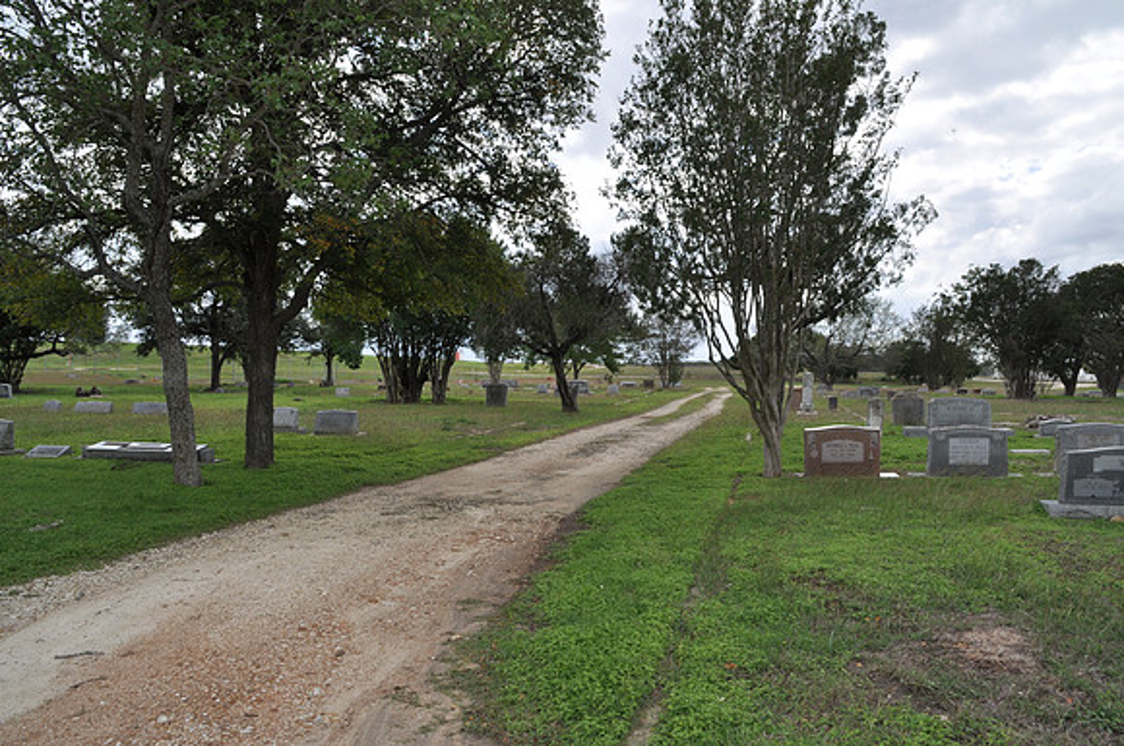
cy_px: 373
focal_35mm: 27
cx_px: 562
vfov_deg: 47.8
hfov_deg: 67.5
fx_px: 842
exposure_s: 1/200
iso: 200
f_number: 11
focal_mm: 18
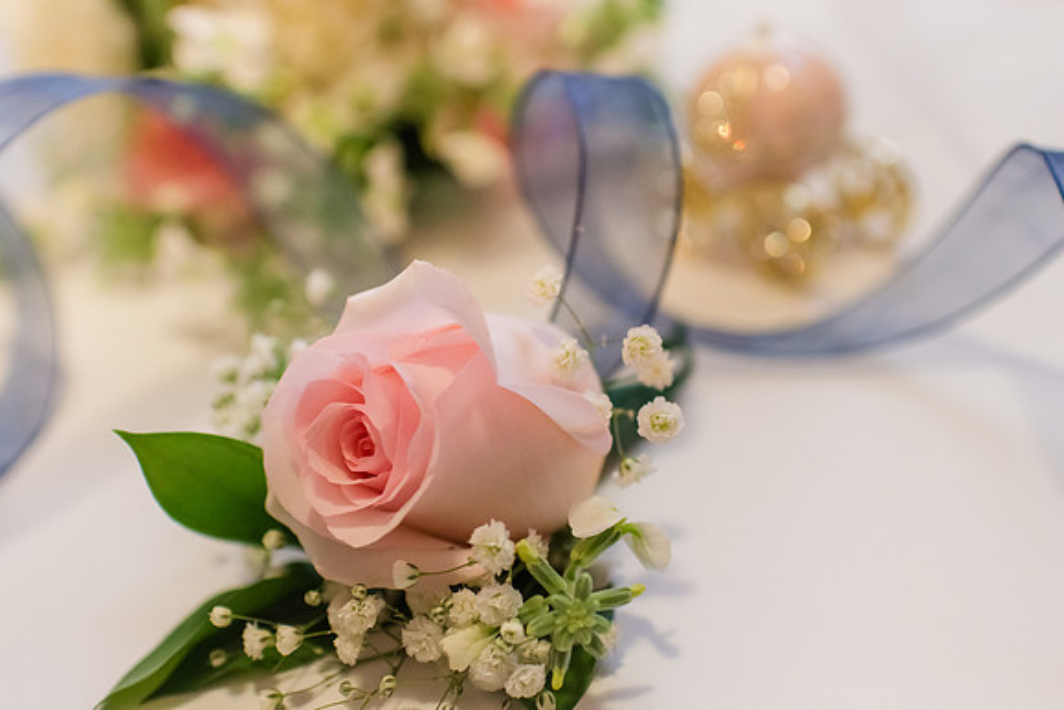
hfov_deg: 37.8
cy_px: 355
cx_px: 532
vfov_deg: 25.8
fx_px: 1552
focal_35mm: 52
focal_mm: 35
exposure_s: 1/125
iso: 1000
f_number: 2.2
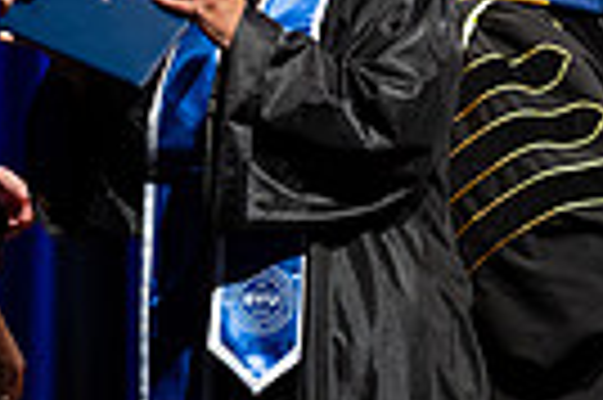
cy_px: 344
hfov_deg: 6.8
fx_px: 5086
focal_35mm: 304
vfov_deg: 4.5
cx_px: 130
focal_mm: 70
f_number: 2.8
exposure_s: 1/250
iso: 640
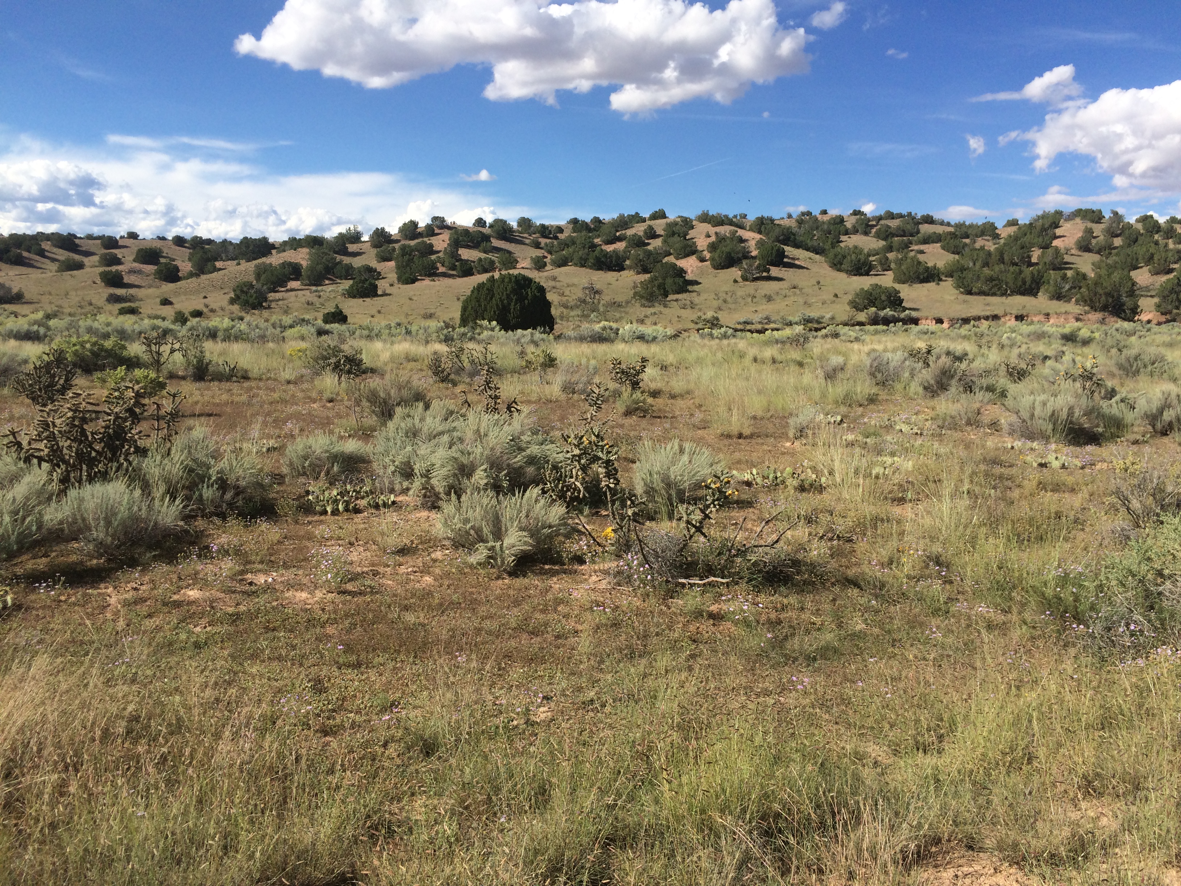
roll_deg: -1.5
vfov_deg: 48.2
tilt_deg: -6.6
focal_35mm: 29
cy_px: 443
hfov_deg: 61.7
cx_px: 590
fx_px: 989
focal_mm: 4.15
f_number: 2.2
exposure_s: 1/2283
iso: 32
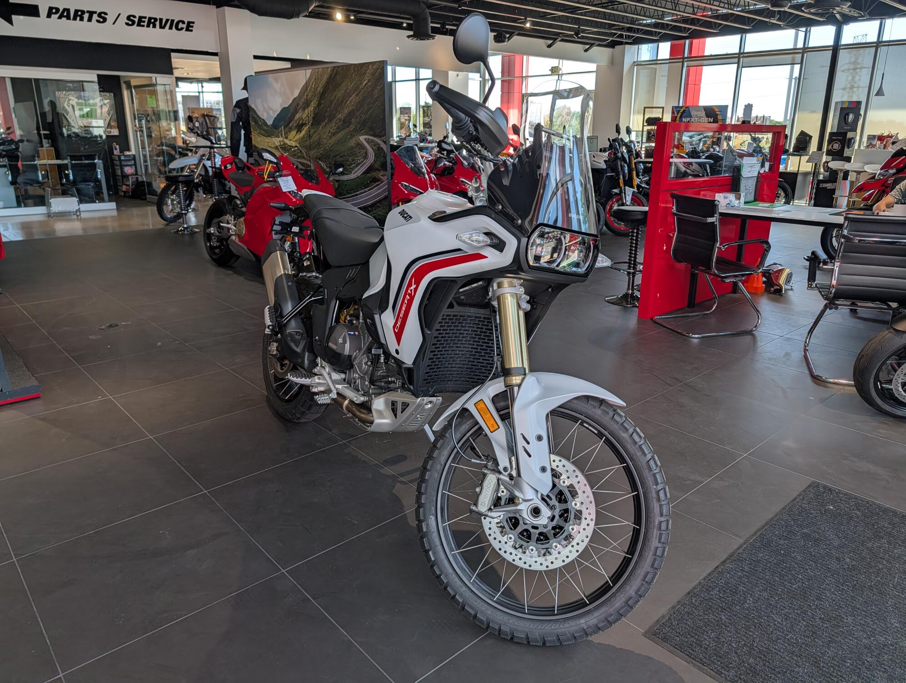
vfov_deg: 56.9
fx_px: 629
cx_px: 453
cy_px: 342
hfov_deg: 71.5
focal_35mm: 24
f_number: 1.68
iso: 18
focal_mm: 6.9
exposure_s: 1/147
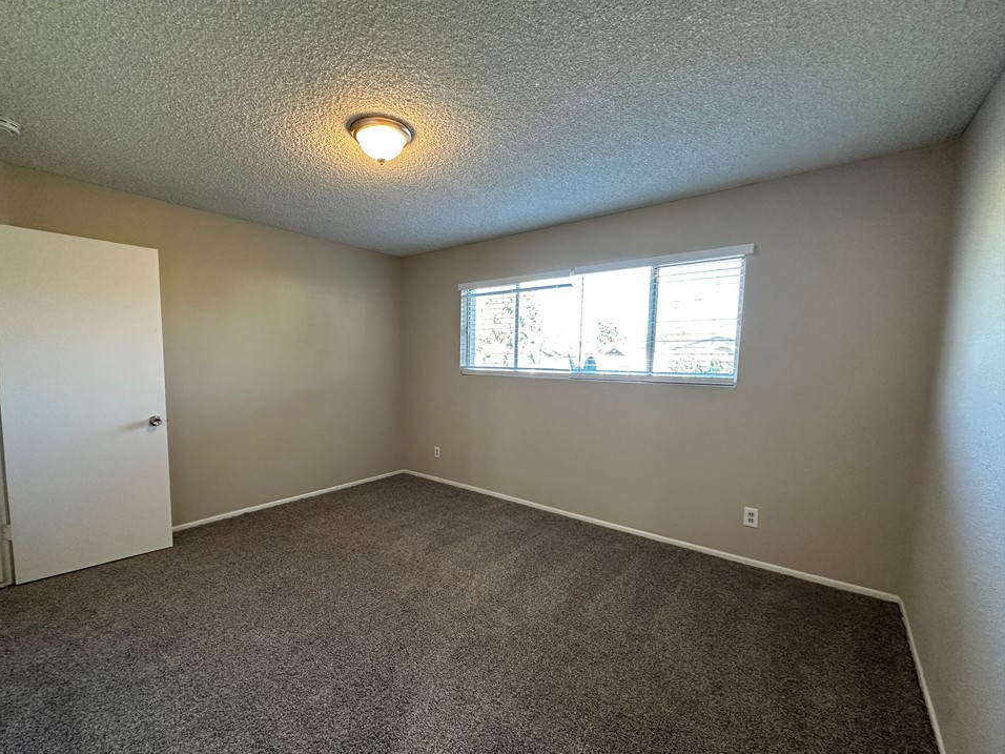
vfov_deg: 81.6
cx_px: 468
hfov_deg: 98.0
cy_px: 402
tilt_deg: -6.0
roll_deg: -0.4
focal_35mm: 15
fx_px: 435
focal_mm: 2.22
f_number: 2.2
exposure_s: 1/120
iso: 200
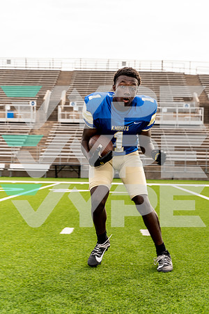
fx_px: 610
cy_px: 157
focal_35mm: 70
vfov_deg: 28.8
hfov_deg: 19.5
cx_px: 104
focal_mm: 70
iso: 100
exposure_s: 1/250
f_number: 5.6
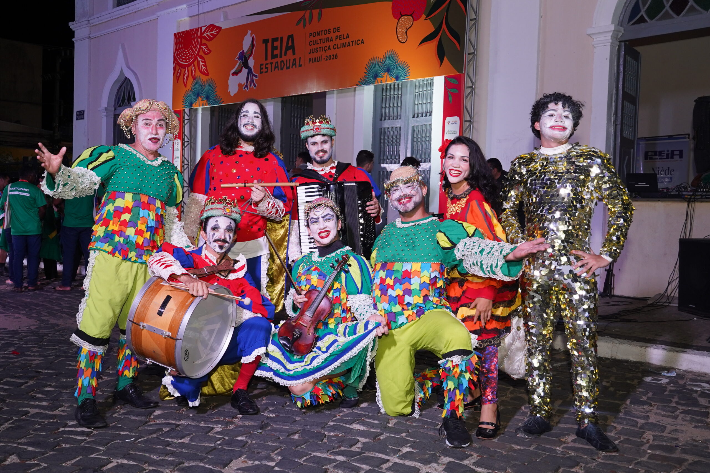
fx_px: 710
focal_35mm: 36
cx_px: 355
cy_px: 236
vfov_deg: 36.9
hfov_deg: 53.1
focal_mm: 24
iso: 800
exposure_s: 1/100
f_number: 4.5
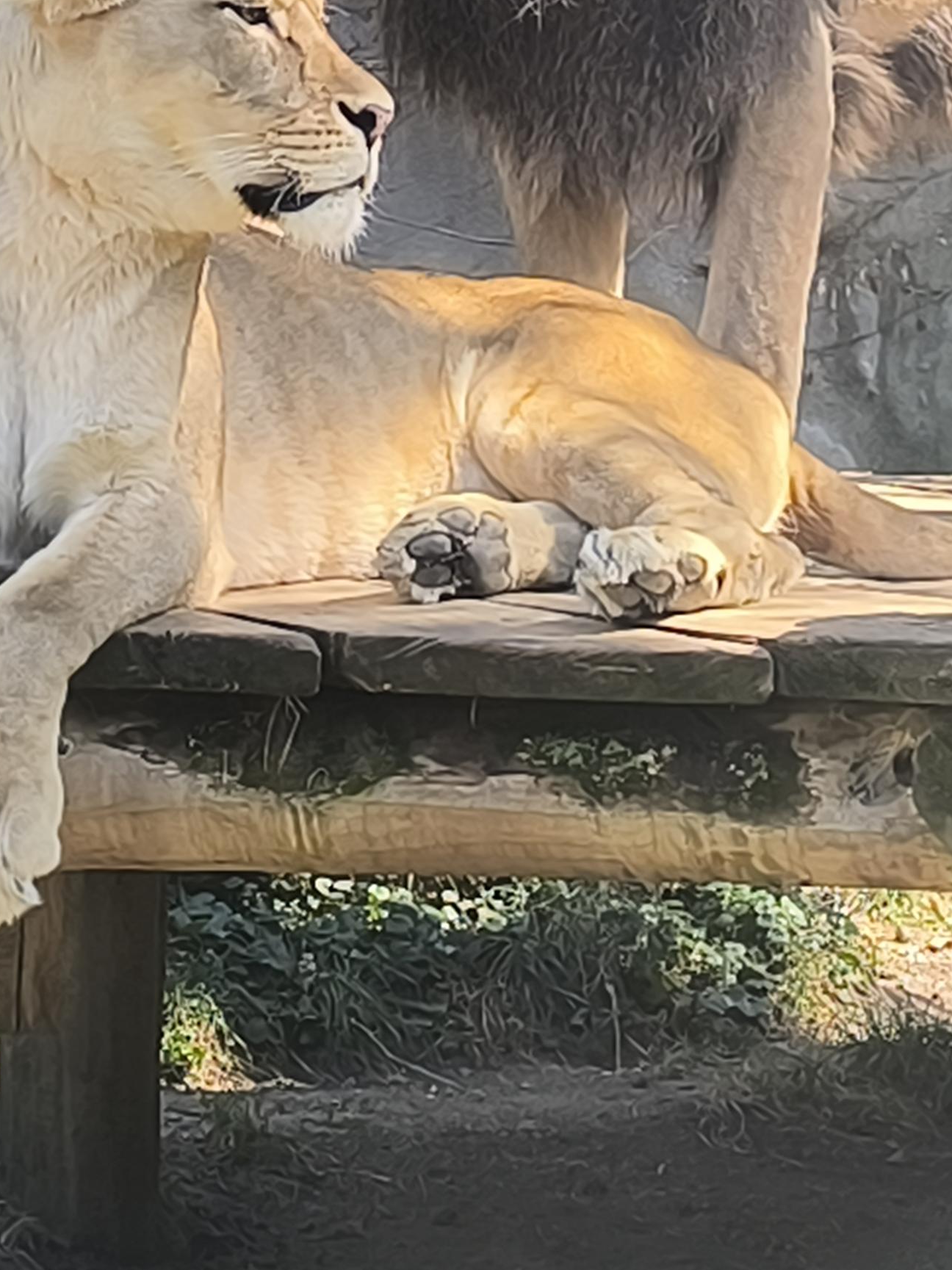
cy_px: -42
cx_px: 543
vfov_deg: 17.6
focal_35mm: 109
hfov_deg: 13.6
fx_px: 3998
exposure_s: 1/182
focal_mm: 6.14
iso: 50
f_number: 1.65
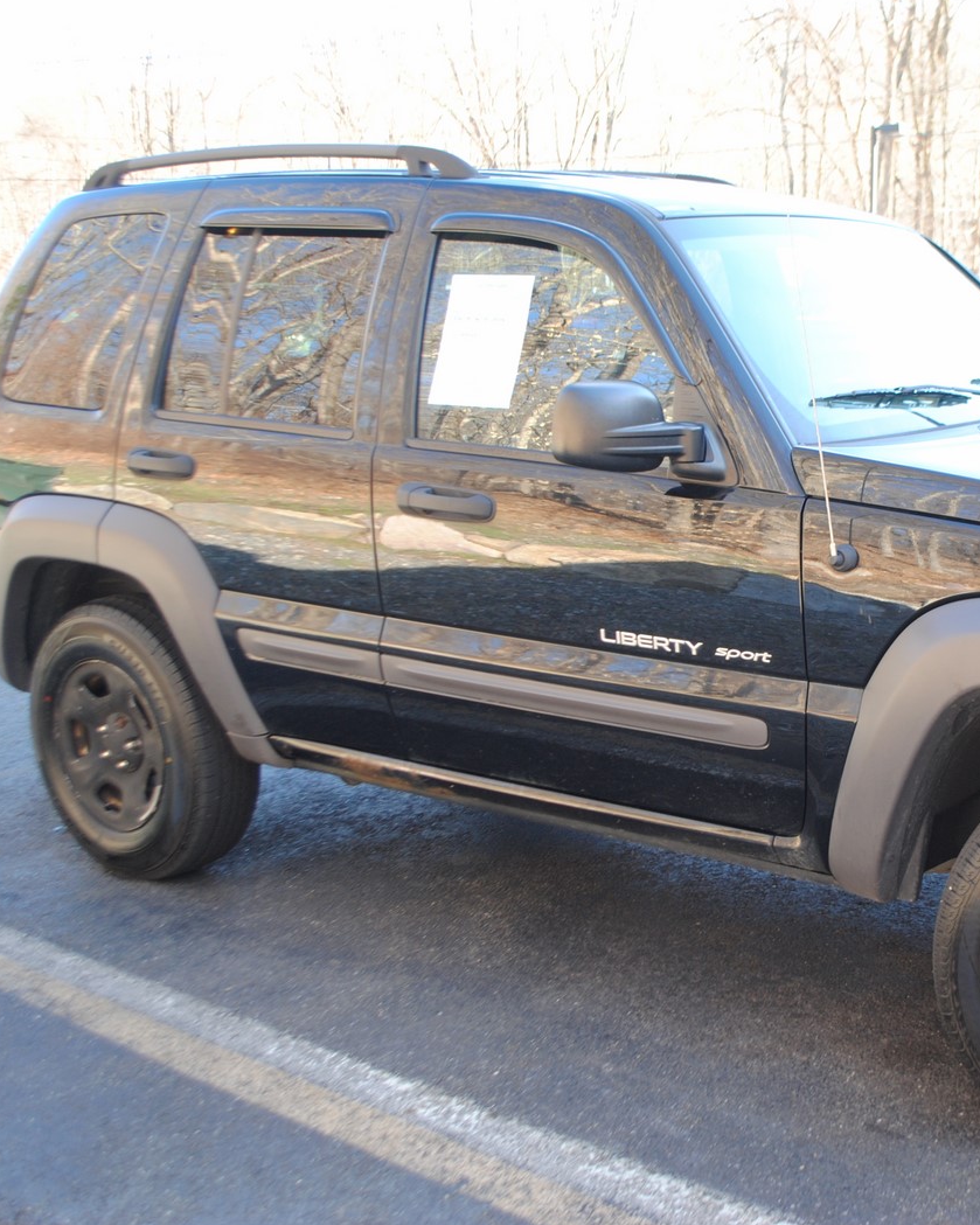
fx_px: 1559
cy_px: 609
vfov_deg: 42.9
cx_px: 800
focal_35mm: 43
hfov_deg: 33.7
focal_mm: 20
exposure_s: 1/60
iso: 200
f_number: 4
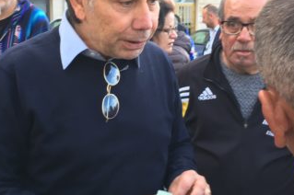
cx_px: 131
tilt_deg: -9.7
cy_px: 94
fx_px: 432
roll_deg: +0.4
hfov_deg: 37.5
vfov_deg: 25.5
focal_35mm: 53
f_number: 2.2
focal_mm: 4.15
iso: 25
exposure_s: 1/100
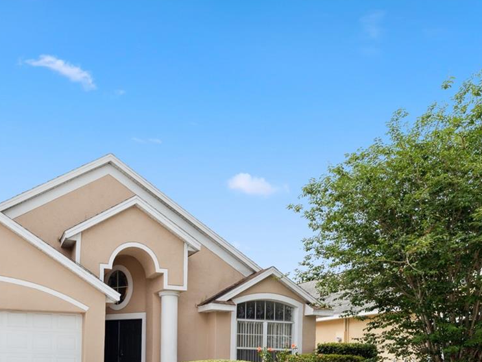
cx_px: 95
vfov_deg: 43.3
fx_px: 404
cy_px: 337
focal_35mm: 29
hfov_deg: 57.0
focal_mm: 14
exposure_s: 1/640
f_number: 8
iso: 400
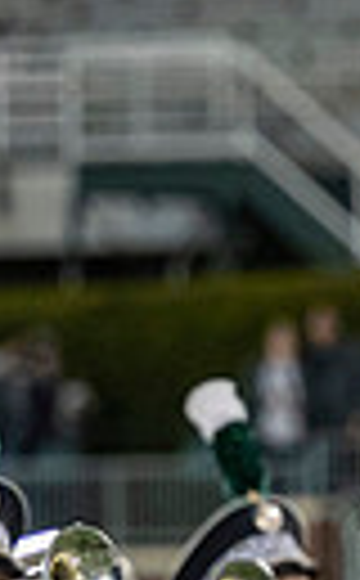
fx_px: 13039
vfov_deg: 2.5
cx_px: 1044
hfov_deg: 1.6
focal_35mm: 826
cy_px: 670
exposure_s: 1/500
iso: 1000
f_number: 2.8
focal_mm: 120
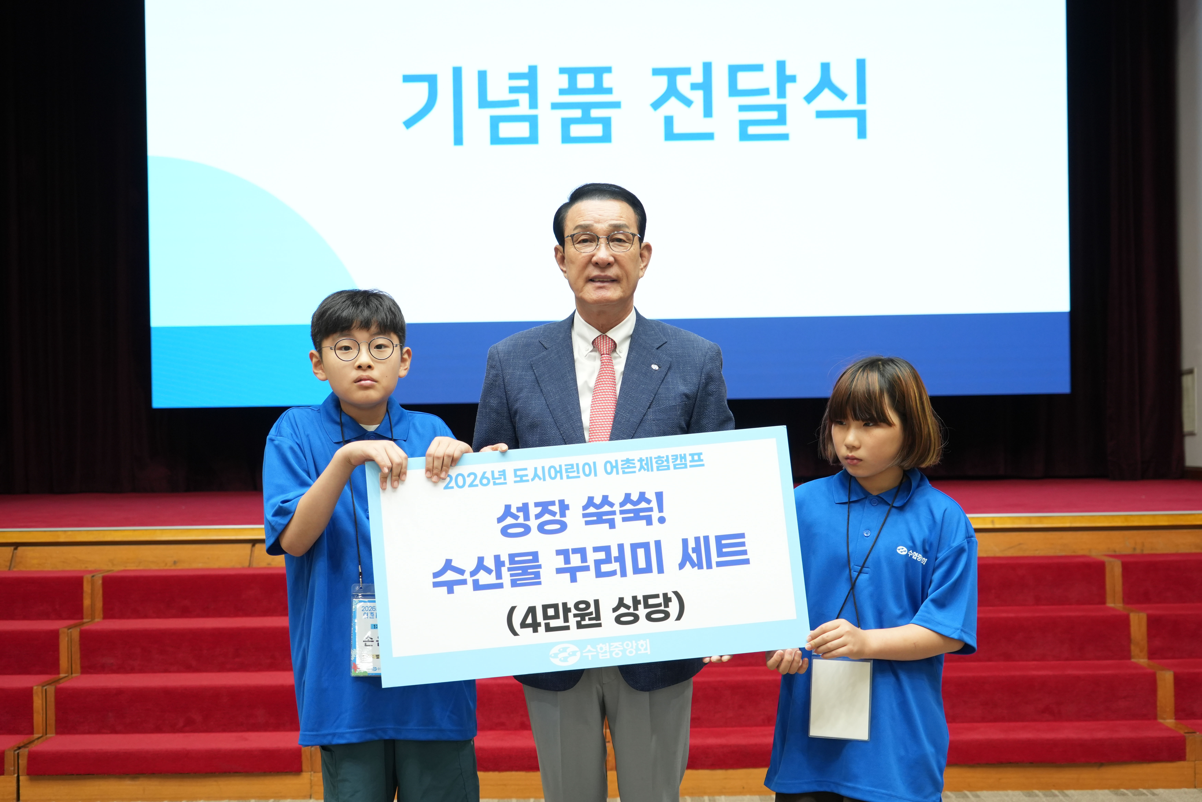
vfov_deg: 28.1
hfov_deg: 41.1
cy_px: 401
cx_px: 601
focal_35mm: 48
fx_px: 1603
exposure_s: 1/125
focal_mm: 48
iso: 1250
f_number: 5
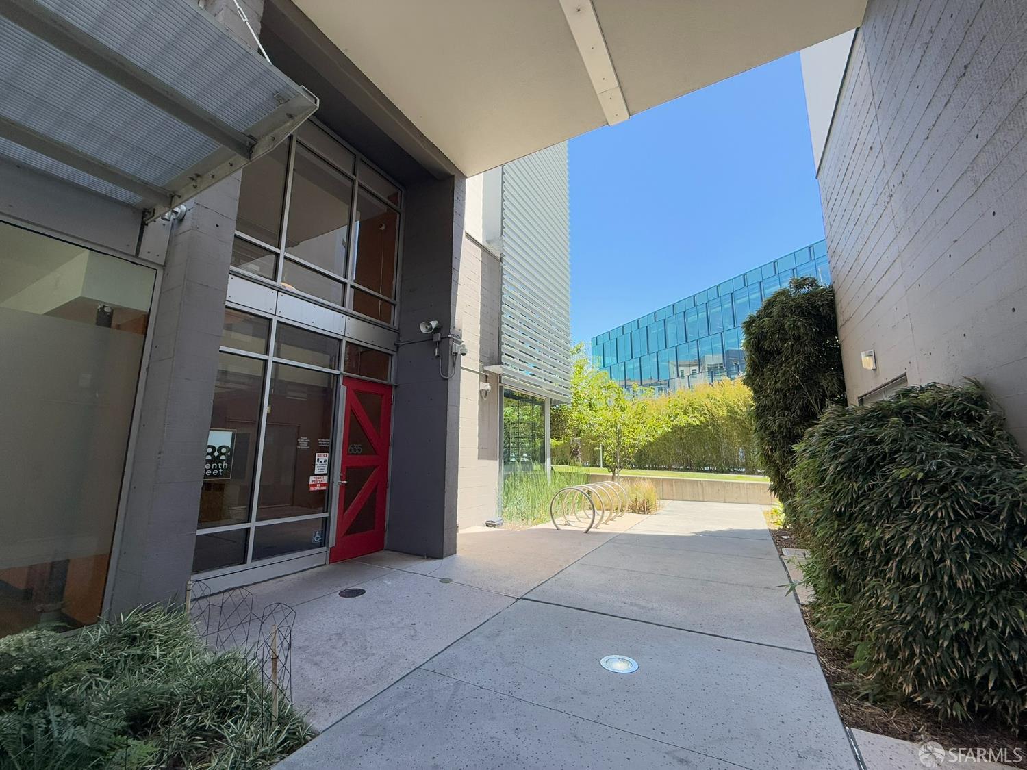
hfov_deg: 102.1
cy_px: 385
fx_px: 415
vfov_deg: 85.7
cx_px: 514
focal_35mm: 14
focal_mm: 2.22
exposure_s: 1/318
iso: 50
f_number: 2.2
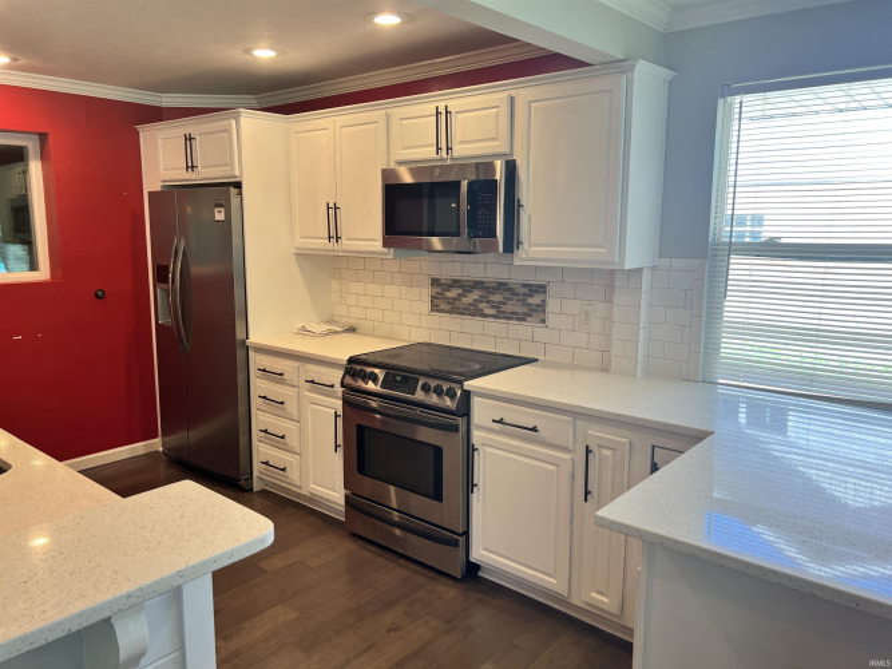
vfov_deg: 53.0
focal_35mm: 26
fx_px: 670
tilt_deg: -9.3
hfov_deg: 67.3
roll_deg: +0.2
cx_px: 446
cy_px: 334
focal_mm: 5.7
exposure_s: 1/60
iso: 80
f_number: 1.5
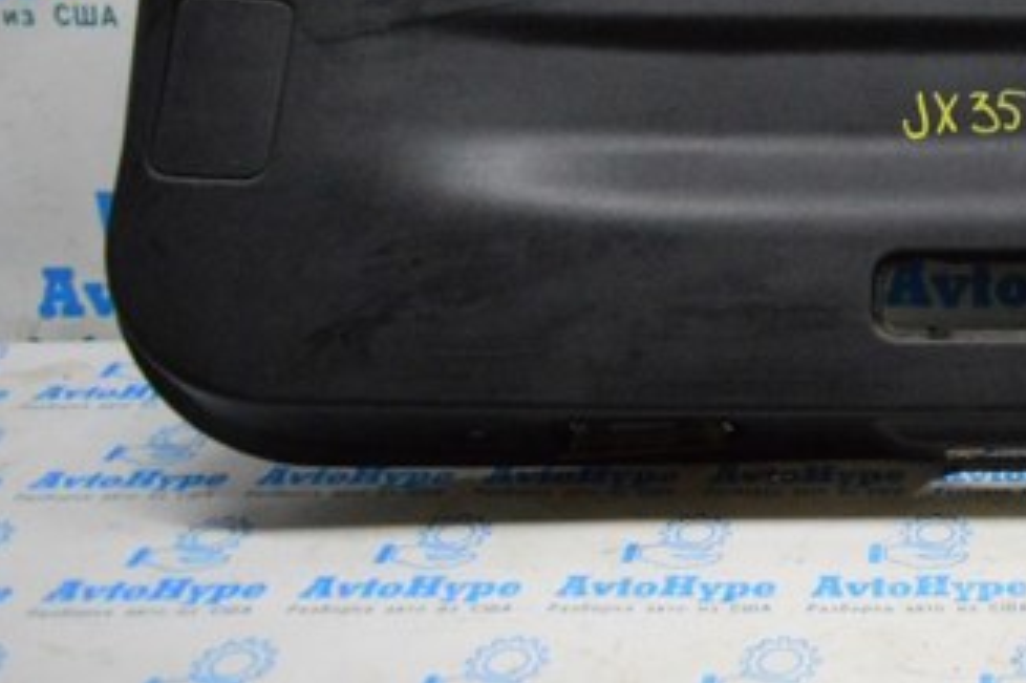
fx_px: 1510
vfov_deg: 24.5
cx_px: 995
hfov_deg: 34.6
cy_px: 20
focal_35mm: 53
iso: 6400
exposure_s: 1/800
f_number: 3.5
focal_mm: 18
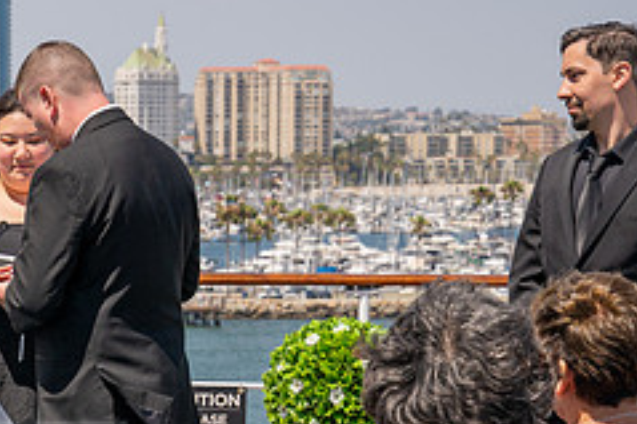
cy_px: 484
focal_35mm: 170
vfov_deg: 8.0
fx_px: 3006
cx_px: -99
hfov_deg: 11.9
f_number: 8
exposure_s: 1/800
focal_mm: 70
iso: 200
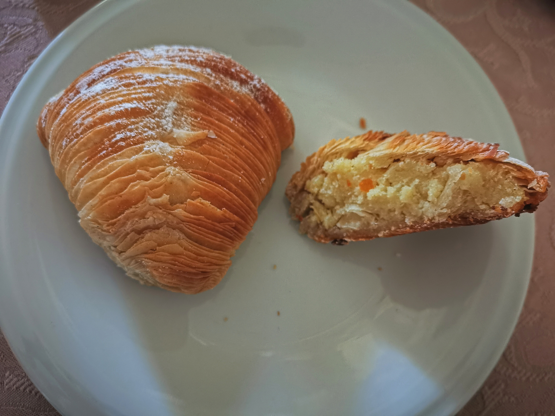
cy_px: 208
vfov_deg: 51.4
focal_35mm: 27
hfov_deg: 65.3
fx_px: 433
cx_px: 278
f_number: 1.8
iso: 500
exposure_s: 4
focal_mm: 5.58
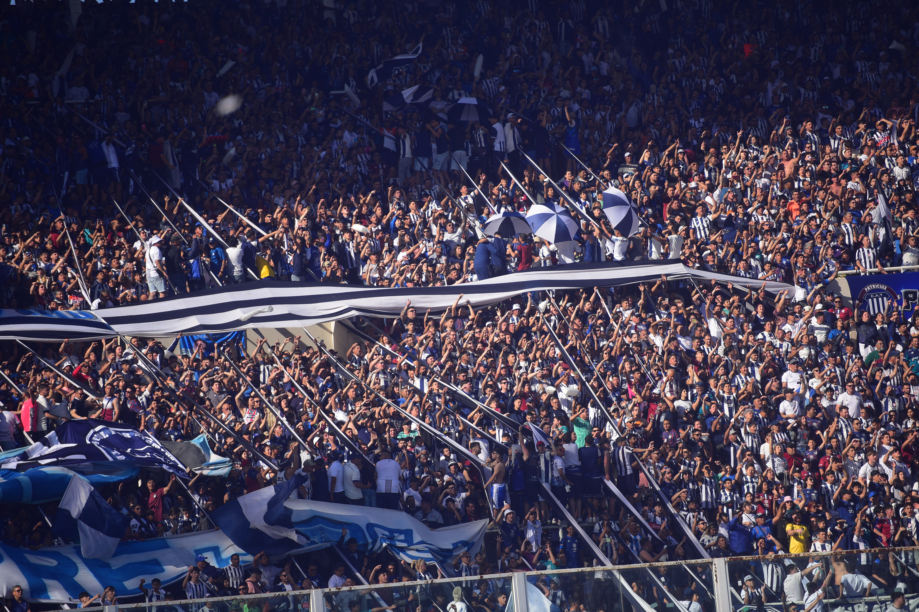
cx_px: 460
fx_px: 5105
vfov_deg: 6.9
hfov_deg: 10.3
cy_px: 306
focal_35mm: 200
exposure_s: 1/3200
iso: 250
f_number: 2.8
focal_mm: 200
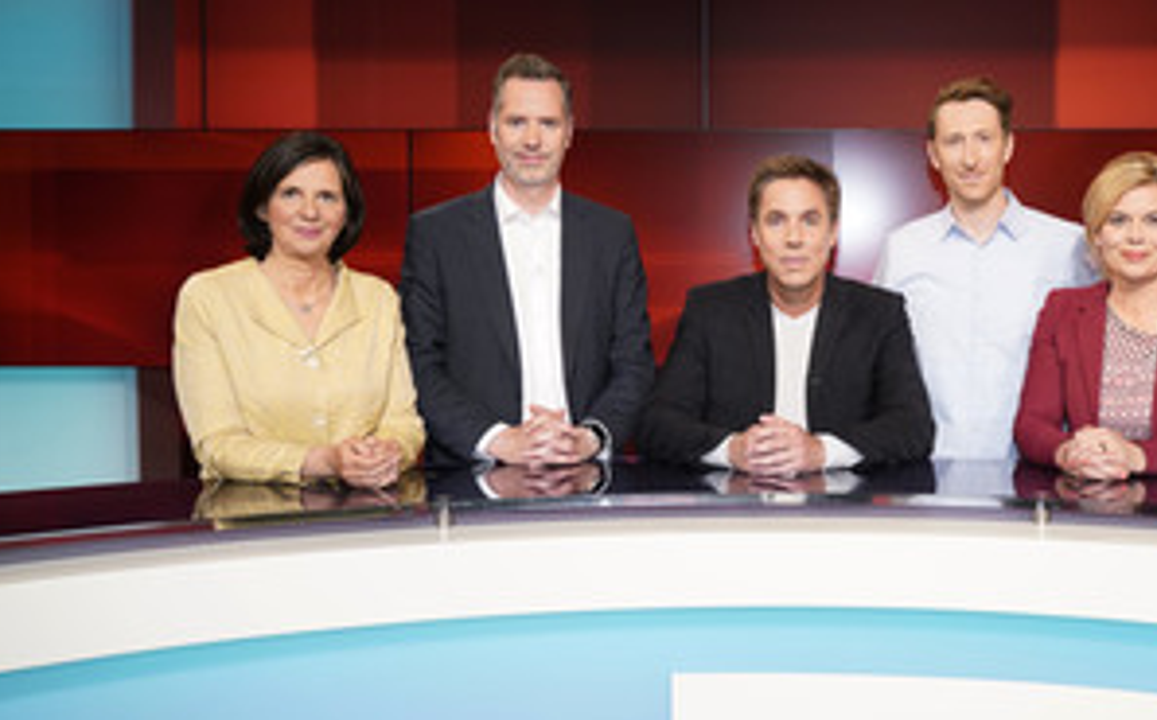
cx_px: 847
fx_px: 1512
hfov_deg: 40.8
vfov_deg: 26.8
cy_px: 300
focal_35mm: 48
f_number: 5
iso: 2000
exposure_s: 1/160
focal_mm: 31
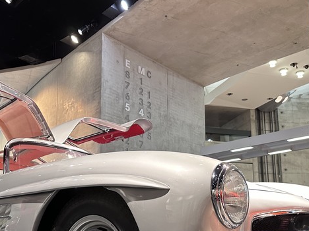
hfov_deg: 46.6
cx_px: 129
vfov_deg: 35.1
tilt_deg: +10.0
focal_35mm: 40
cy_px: 175
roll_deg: -0.4
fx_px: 357
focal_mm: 6.86
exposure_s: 1/50
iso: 400
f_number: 1.78
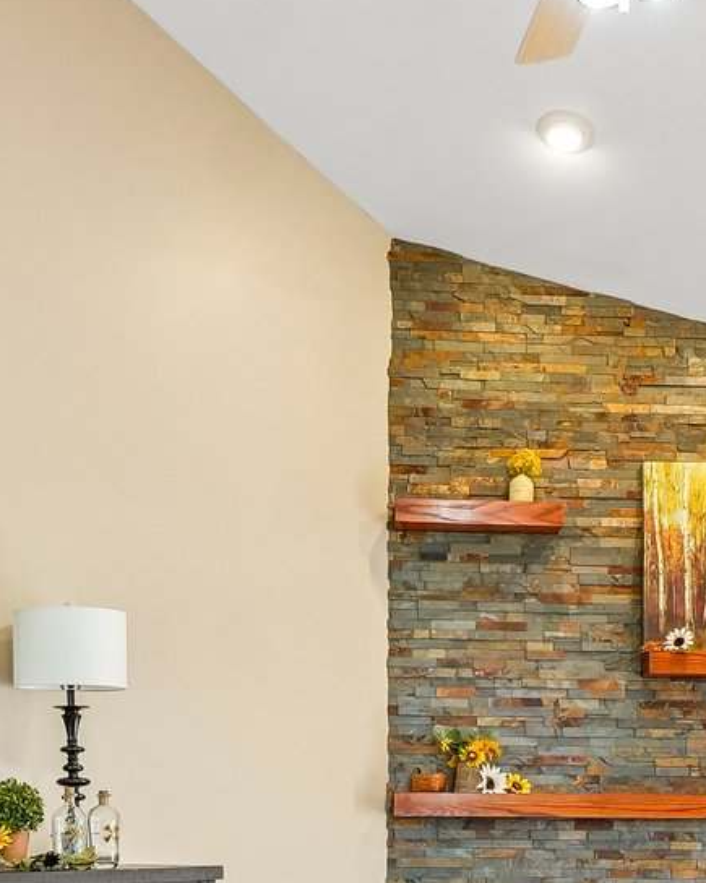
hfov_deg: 28.4
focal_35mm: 53
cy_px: 837
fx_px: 1385
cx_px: 463
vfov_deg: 33.1
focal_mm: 10
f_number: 8
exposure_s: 1/8
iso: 400
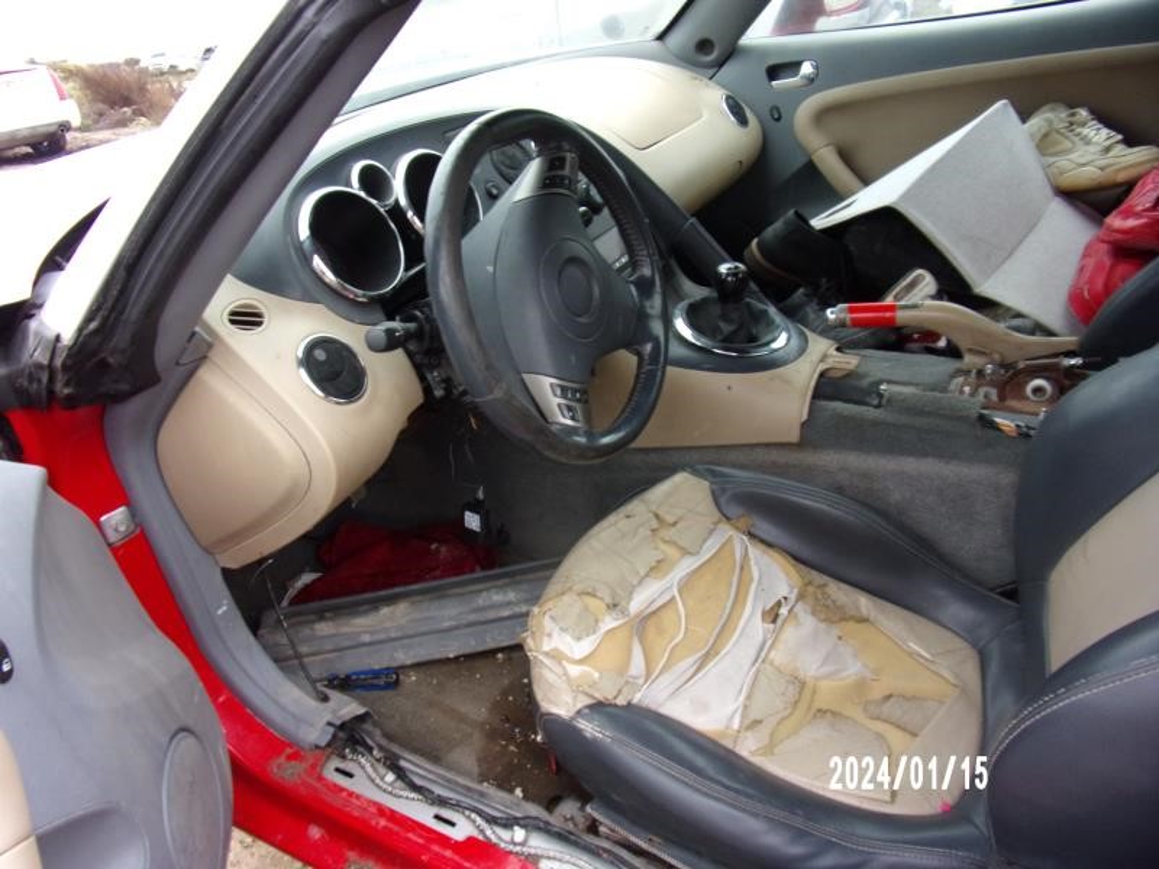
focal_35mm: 24
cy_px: 434
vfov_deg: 56.8
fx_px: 804
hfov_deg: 71.6
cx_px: 580
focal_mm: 4.3
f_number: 3.3
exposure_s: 1/34
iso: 86
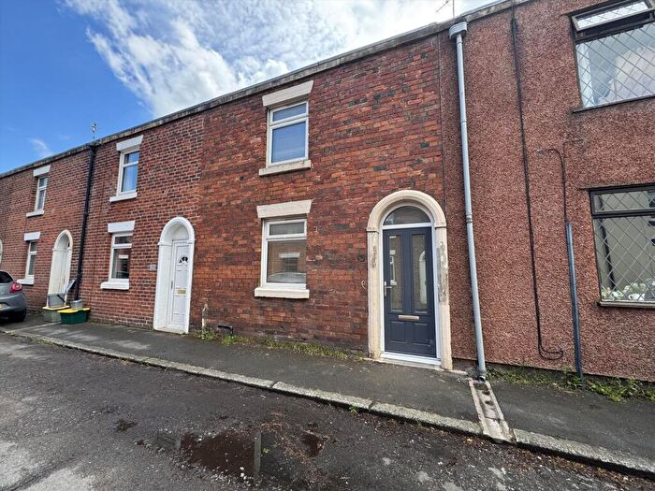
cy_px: 246
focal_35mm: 14
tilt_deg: +7.0
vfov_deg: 85.7
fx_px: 265
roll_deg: +0.1
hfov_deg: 102.1
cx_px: 328
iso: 40
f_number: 2.2
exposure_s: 1/359
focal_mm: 2.22
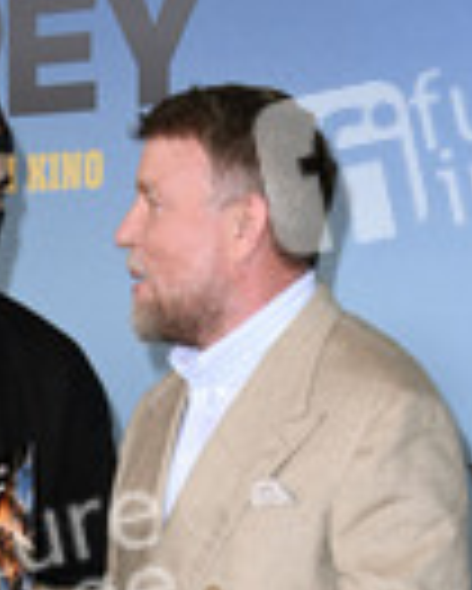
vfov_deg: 10.6
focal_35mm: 177
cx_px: 76
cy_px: 824
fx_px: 3087
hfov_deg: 8.7
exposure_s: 1/250
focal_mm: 62
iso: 1250
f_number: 5.6
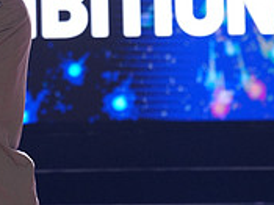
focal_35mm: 393
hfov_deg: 5.0
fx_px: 3109
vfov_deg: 3.8
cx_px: 18
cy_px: -89
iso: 2000
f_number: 2.8
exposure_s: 1/400
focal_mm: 123
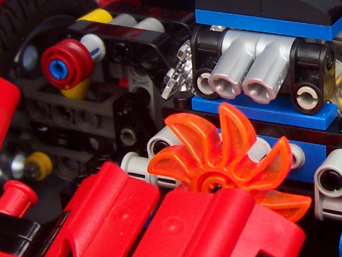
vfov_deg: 15.6
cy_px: 37
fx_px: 929
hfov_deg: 20.3
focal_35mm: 94
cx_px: 328
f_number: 2.8
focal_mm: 5.6
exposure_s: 1/125
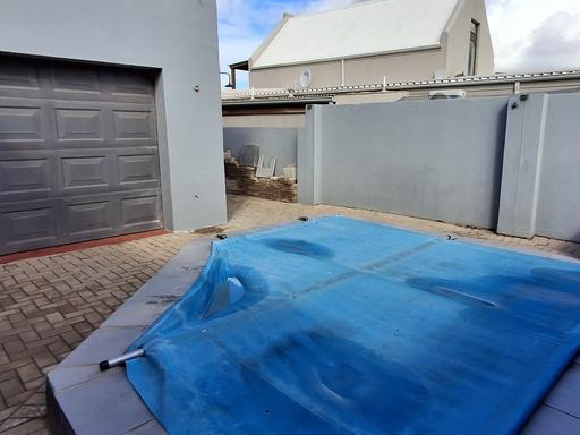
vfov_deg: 54.9
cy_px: 215
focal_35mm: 25
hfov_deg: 69.2
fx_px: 419
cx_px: 317
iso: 40
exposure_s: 1/1565
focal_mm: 1.64
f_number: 2.2
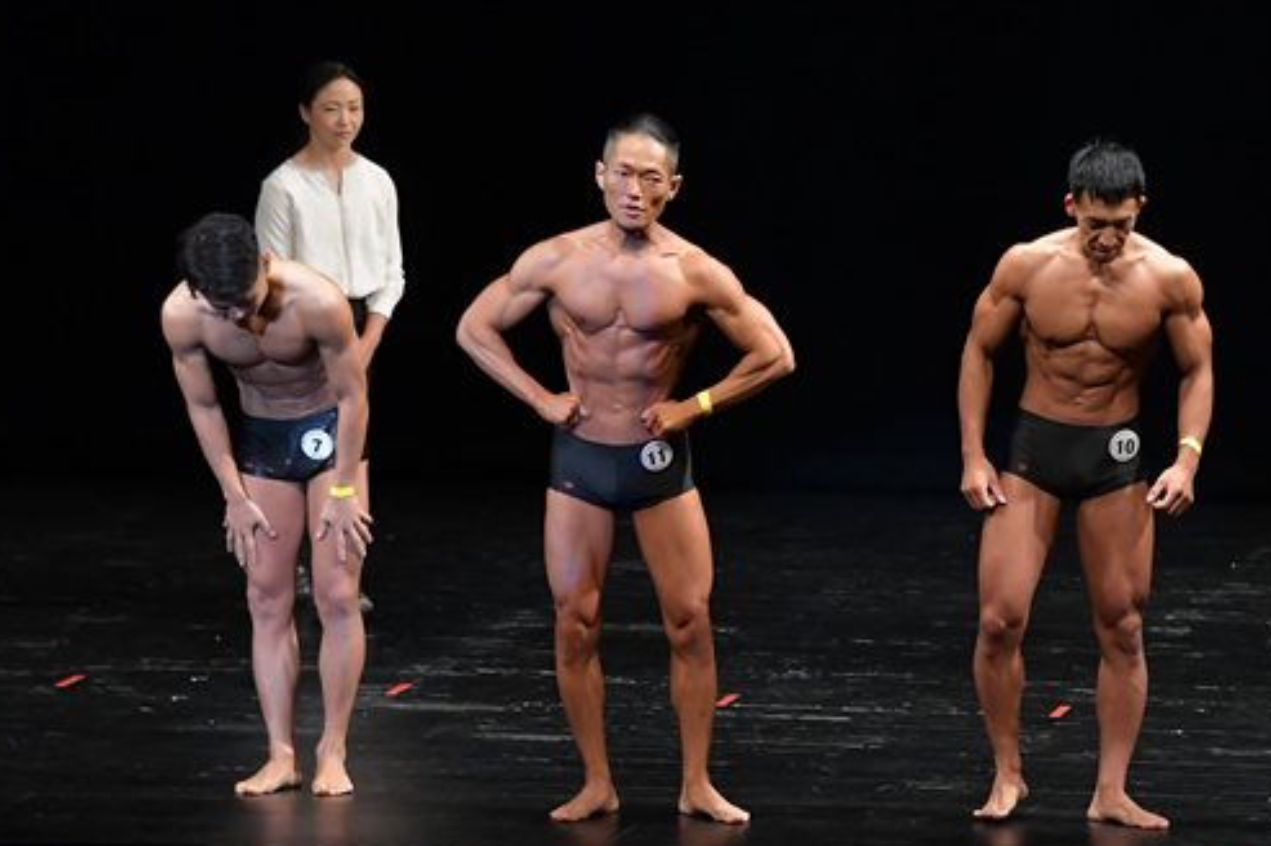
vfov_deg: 5.6
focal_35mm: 247
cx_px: 842
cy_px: 392
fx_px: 8714
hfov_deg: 8.3
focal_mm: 105
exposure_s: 1/400
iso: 3200
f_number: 5.6
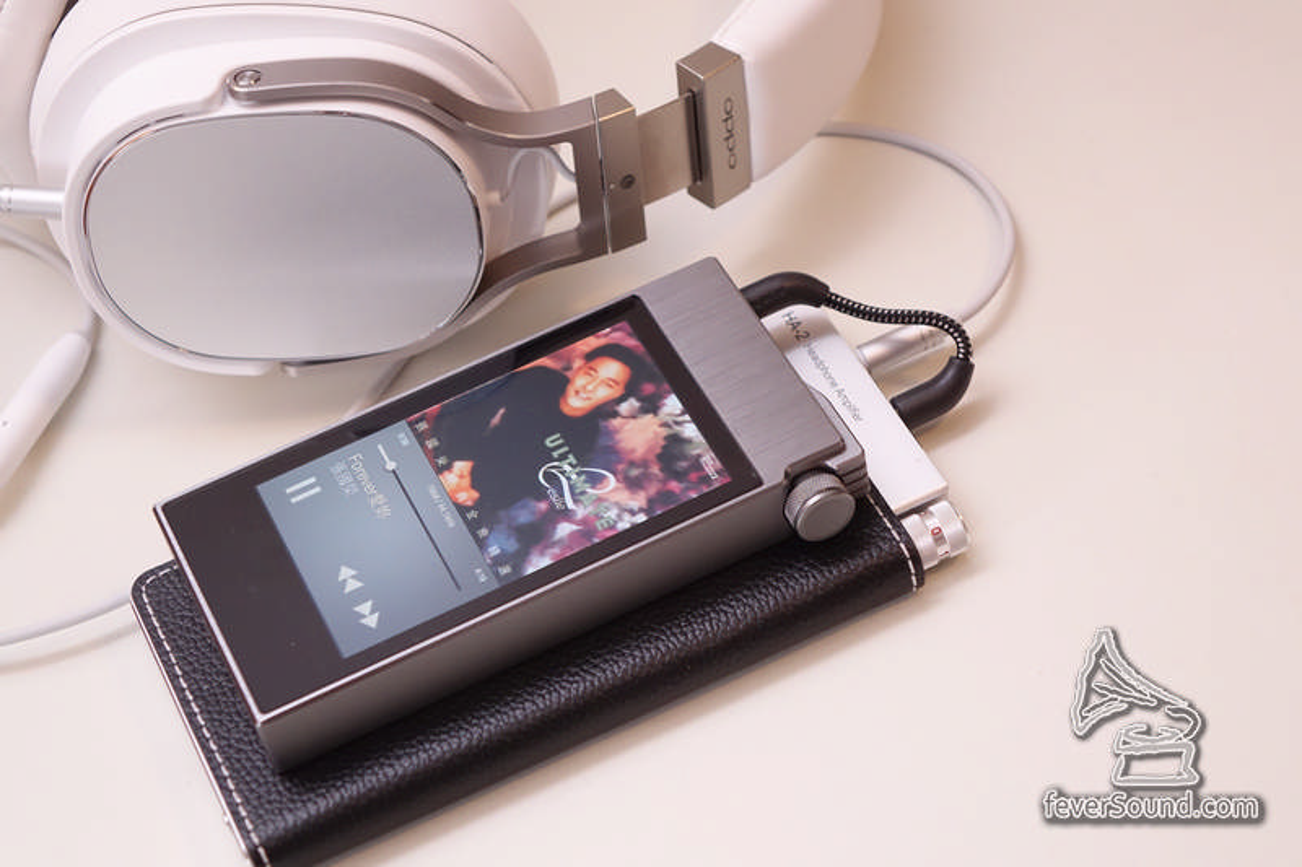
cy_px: 434
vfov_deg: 15.7
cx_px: 651
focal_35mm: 87
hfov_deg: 23.4
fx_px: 3146
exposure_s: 1/60
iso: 1000
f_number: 4
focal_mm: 31.77
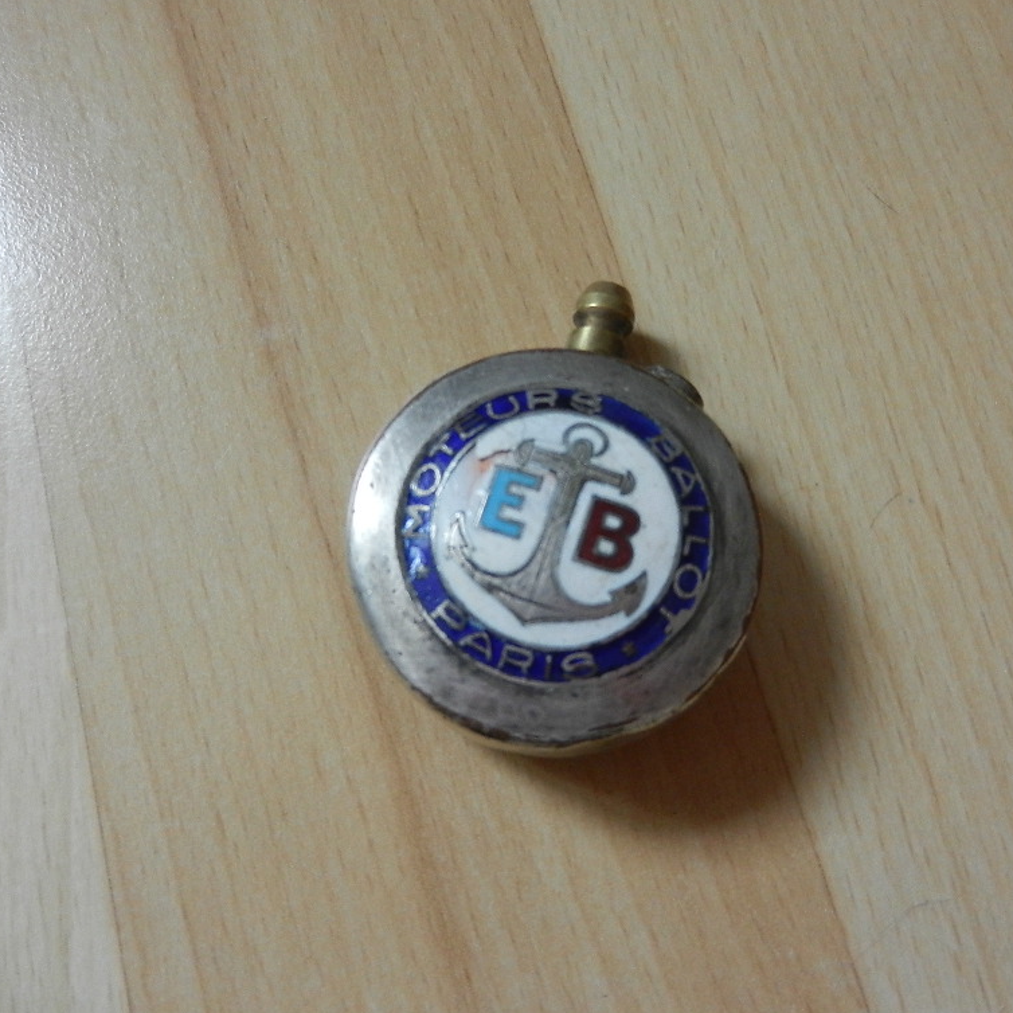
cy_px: 502
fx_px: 993
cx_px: 544
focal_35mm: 30
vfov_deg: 54.0
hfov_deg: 54.0
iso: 400
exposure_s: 1/20
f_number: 3.5
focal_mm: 4.5
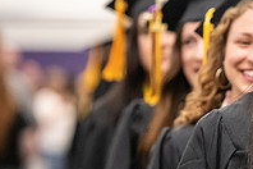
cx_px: 321
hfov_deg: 4.4
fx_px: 3296
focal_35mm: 469
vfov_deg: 2.9
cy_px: 97
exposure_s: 1/200
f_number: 3.2
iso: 3200
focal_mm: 160
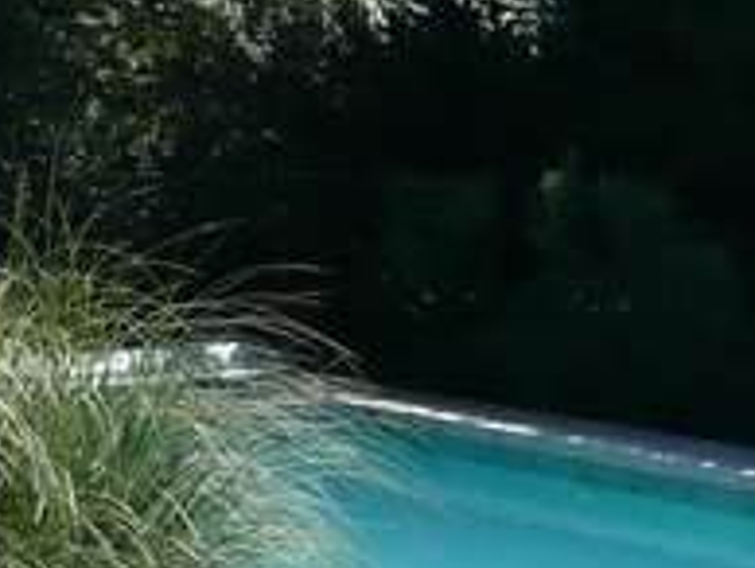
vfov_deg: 10.3
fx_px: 3145
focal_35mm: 144
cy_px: 451
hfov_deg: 13.6
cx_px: 70
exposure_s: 1/160
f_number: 8
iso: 100
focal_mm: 5.8
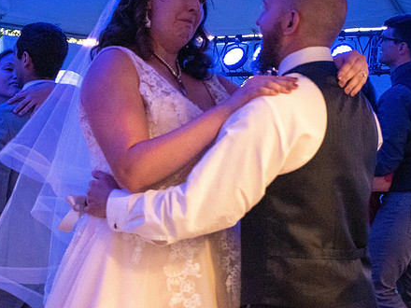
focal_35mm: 81
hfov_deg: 24.1
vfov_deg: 18.2
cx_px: 173
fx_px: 962
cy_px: 114
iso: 6400
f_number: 4.5
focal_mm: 32
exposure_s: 1/60
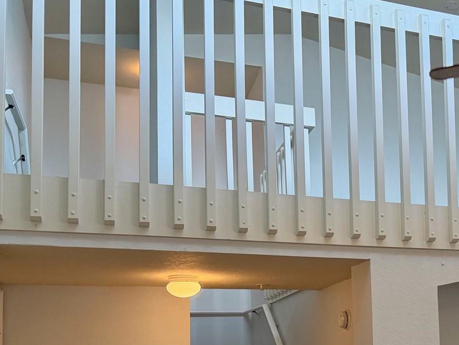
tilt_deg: +4.9
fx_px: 650
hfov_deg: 36.8
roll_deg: +1.8
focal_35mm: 49
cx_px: 400
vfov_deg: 28.4
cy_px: 319
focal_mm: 6.76
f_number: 1.78
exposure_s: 1/170
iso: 200
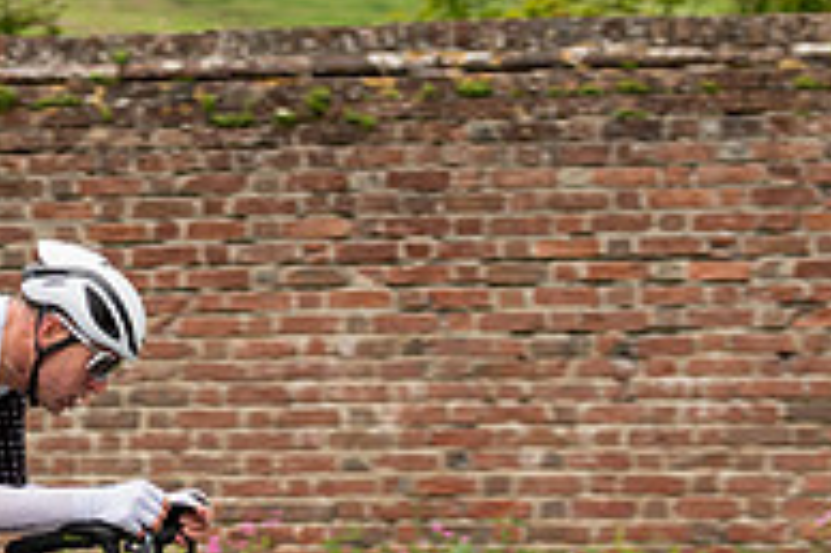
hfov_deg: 8.7
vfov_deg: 5.8
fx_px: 5420
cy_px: 390
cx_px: -141
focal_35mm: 235
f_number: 3.5
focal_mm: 70
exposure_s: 1/1000
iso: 320
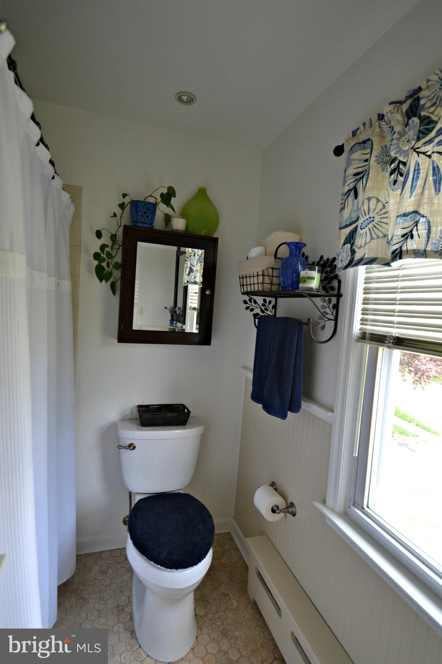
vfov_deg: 100.4
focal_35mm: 15
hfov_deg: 77.3
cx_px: 221
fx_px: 276
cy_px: 332
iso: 400
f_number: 5
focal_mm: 10
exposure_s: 1/100
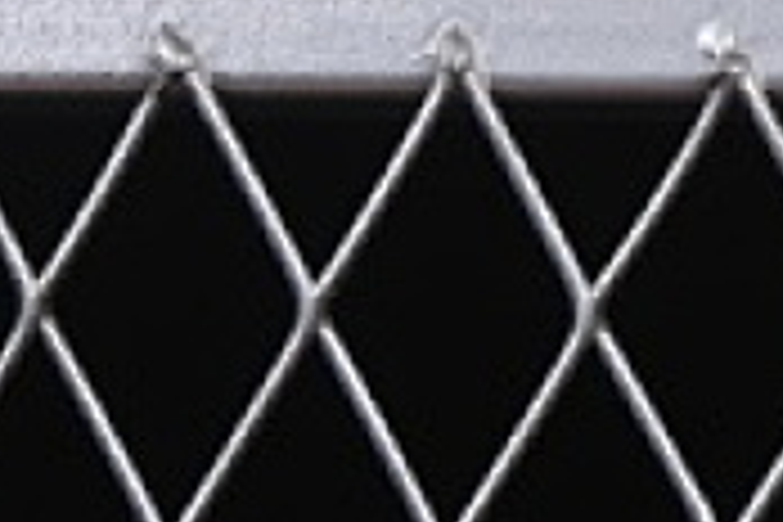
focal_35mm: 466
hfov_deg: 4.3
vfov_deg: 2.9
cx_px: 2331
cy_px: -1080
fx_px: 10135
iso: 160
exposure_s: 1/100
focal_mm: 50
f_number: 8
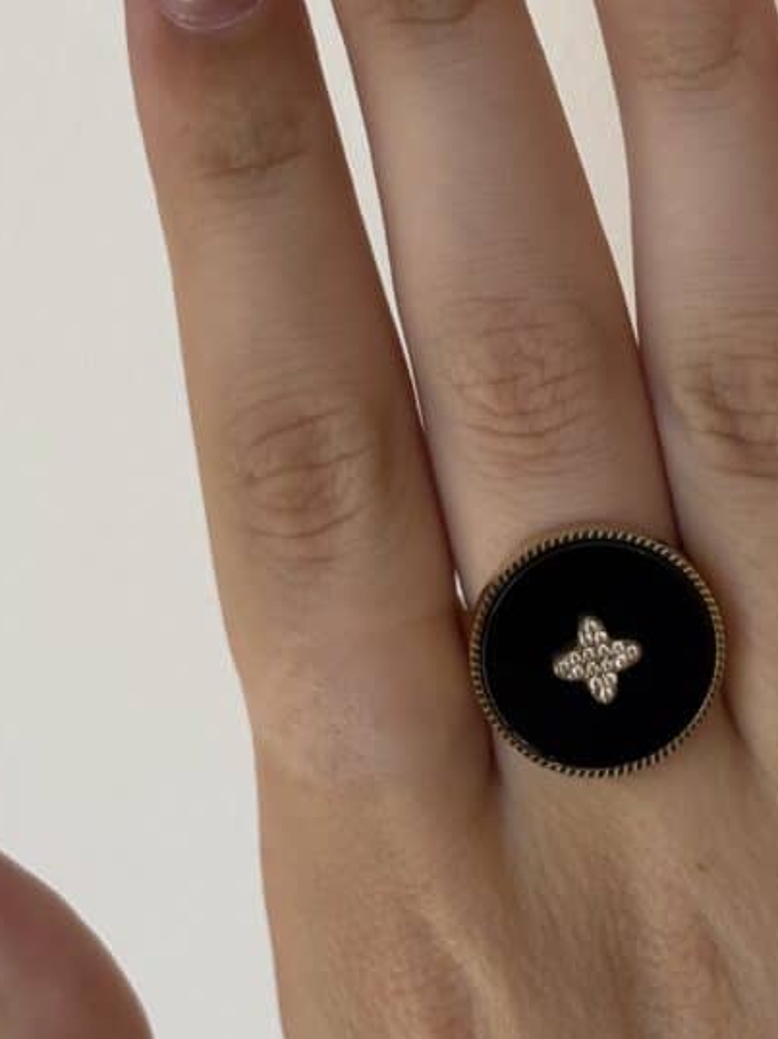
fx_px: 2969
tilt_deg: -20.9
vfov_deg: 19.6
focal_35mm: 99
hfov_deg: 14.9
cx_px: 498
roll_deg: -3.7
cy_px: 183
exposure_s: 1/343
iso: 40
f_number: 1.6
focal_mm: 5.96
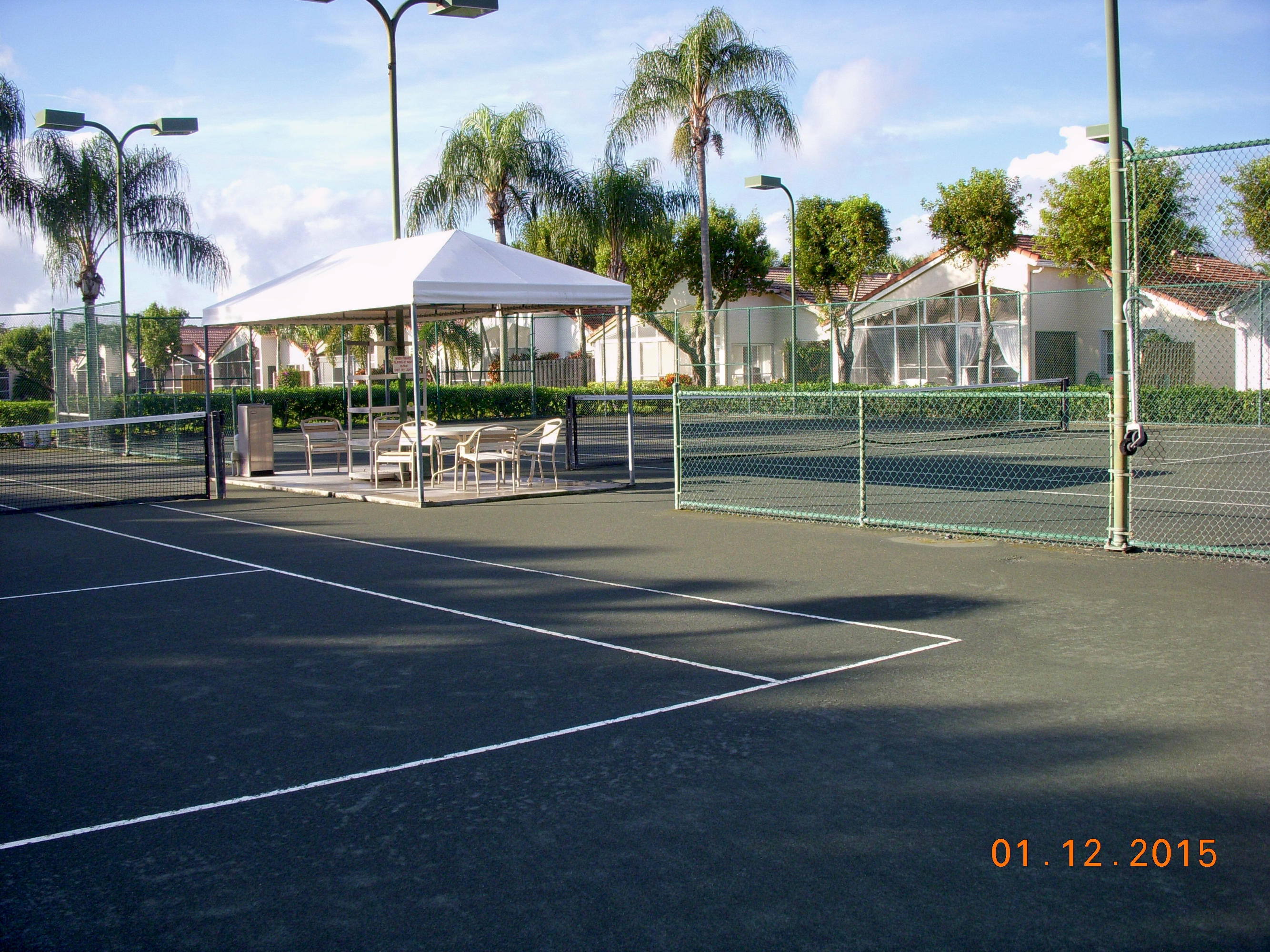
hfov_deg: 49.0
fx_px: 1394
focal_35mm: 38
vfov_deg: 37.7
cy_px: 476
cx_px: 635
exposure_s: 1/500
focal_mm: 6.3
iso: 100
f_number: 3.3
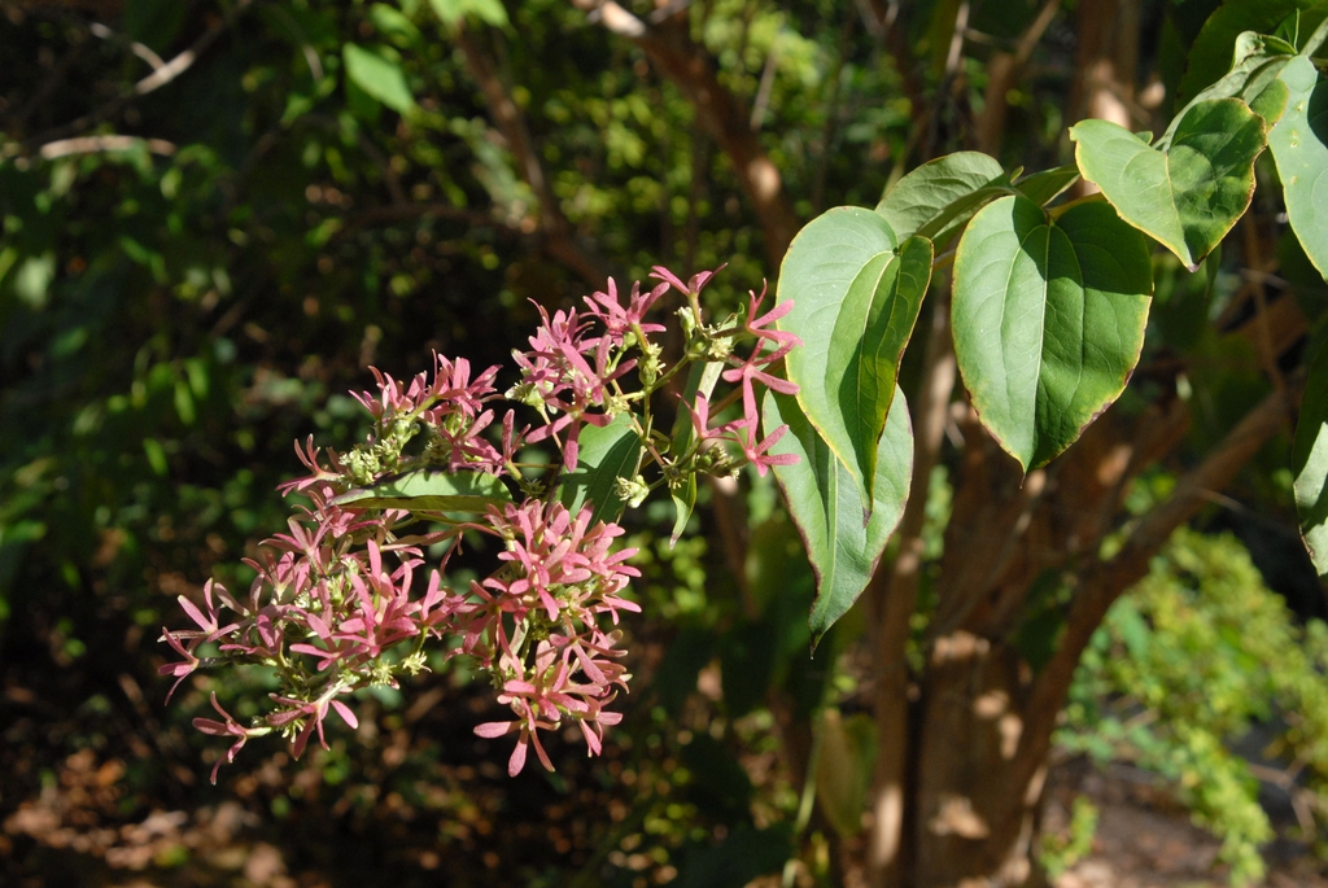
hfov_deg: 24.6
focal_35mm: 82
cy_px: 444
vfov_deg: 16.6
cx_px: 664
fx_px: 3046
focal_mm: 55
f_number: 8
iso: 400
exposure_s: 1/250
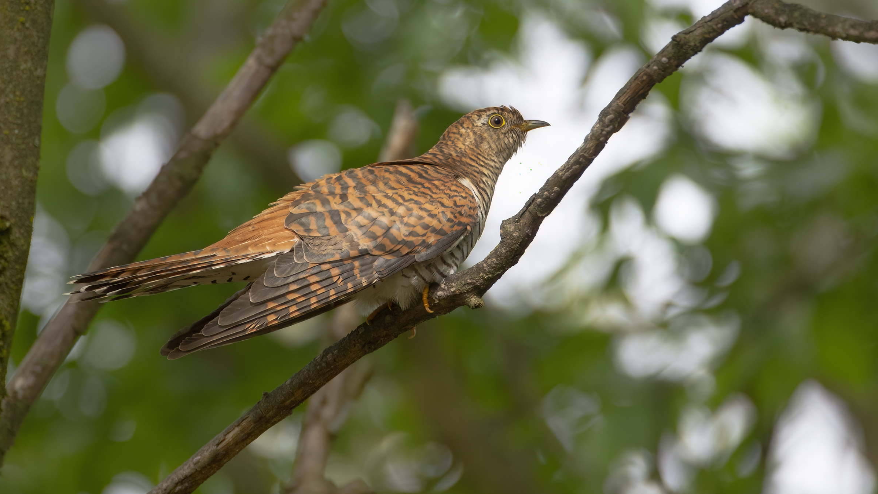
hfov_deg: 3.7
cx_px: 438
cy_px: 237
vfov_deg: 2.1
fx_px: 13433
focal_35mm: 577
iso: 2000
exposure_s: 1/2000
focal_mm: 550
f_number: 5.6
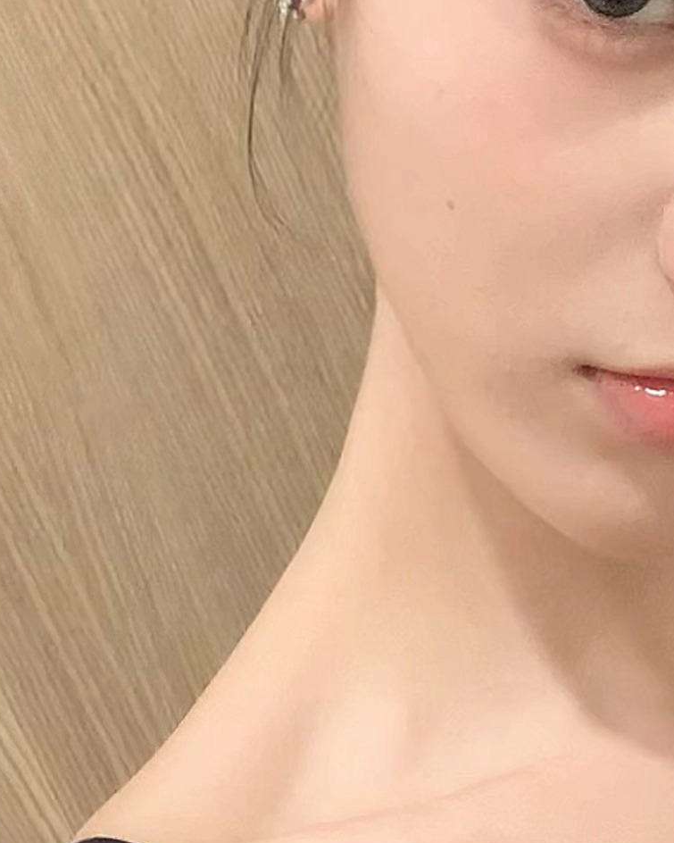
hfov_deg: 17.6
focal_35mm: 83
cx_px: 821
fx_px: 2070
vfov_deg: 23.0
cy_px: 334
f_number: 1.5
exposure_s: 1/60
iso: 125
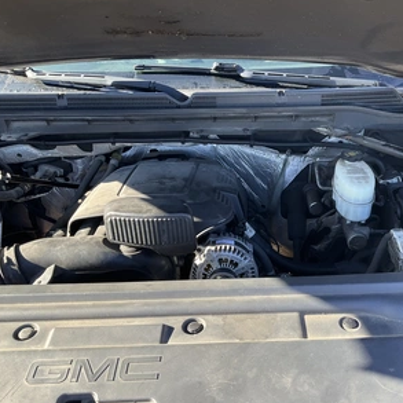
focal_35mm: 35
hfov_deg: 46.5
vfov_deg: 47.2
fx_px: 461
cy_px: 199
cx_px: 265
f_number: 1.8
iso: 25
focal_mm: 3
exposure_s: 1/122
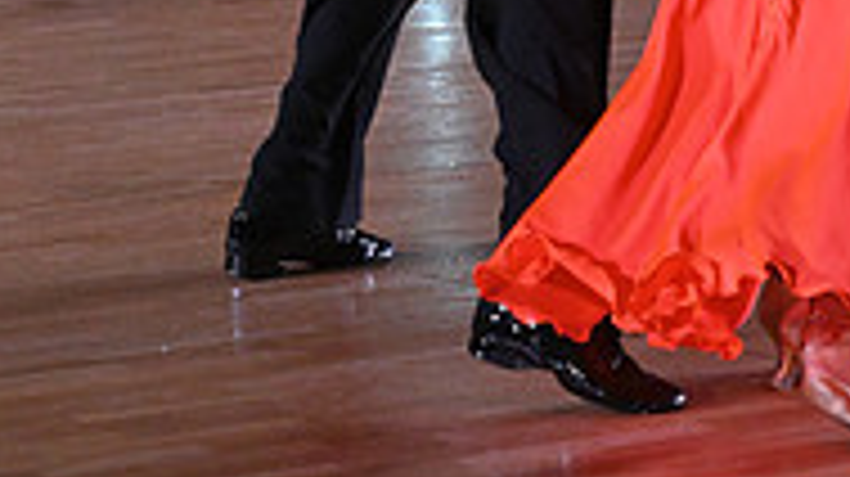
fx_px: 4775
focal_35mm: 212
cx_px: 744
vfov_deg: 5.6
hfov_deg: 10.1
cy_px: -315
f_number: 5.6
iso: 4000
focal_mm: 66
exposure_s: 1/400
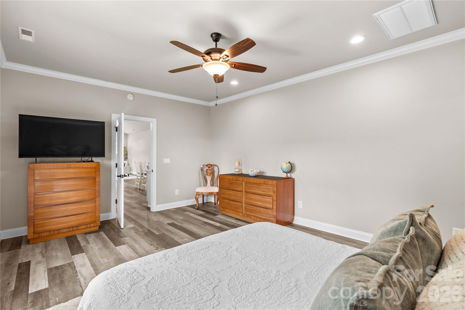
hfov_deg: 96.8
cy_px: 155
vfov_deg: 73.7
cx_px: 232
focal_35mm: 16
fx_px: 207
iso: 100
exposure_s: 1/3
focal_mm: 16
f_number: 8
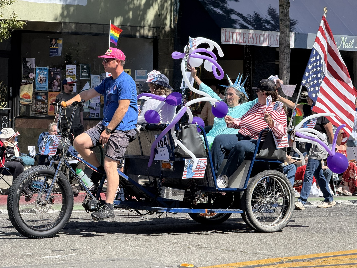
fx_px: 1238
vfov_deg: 12.3
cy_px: 134
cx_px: 178
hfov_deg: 16.4
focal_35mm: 120
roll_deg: -1.3
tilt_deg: -2.4
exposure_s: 1/1033
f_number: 2.8
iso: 64
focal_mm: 15.66
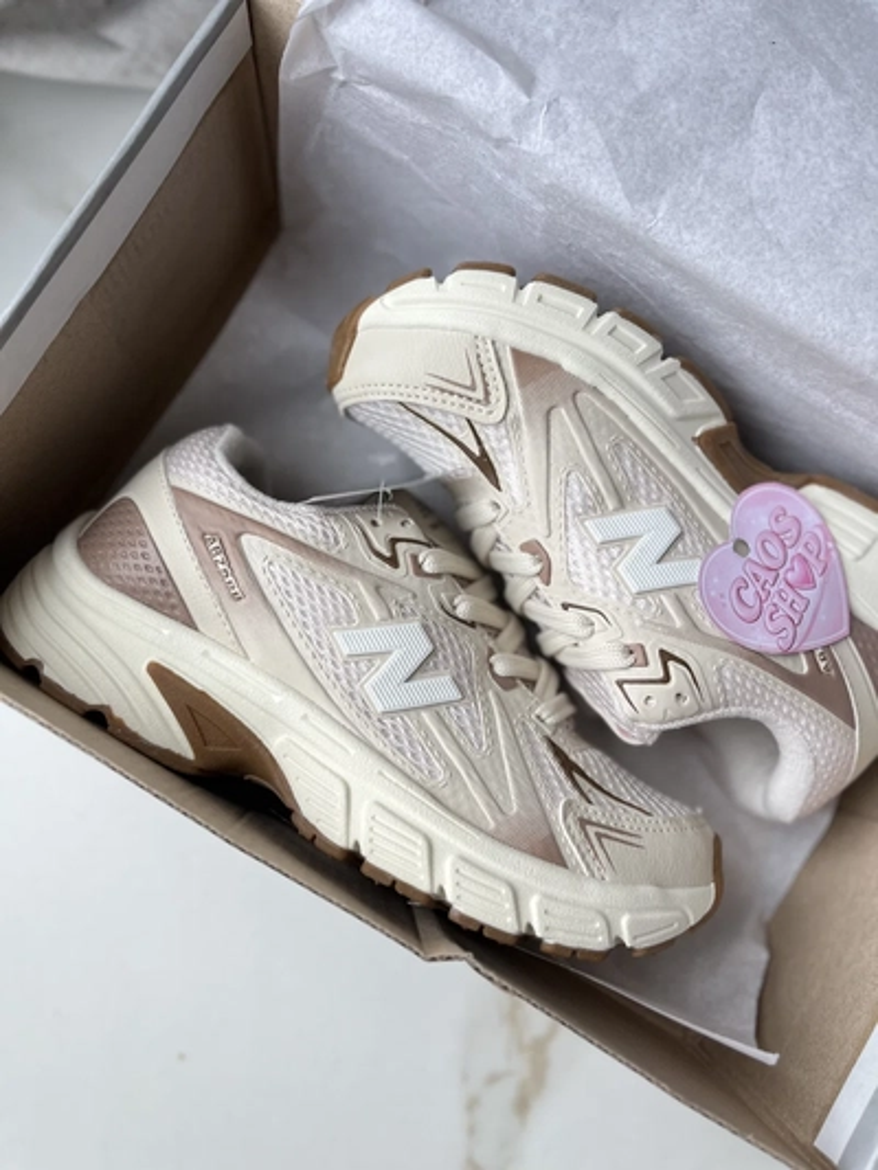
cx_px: 439
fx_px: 879
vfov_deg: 67.3
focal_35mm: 26
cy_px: 585
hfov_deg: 53.1
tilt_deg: -80.7
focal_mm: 5.1
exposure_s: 1/816
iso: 50
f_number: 1.6
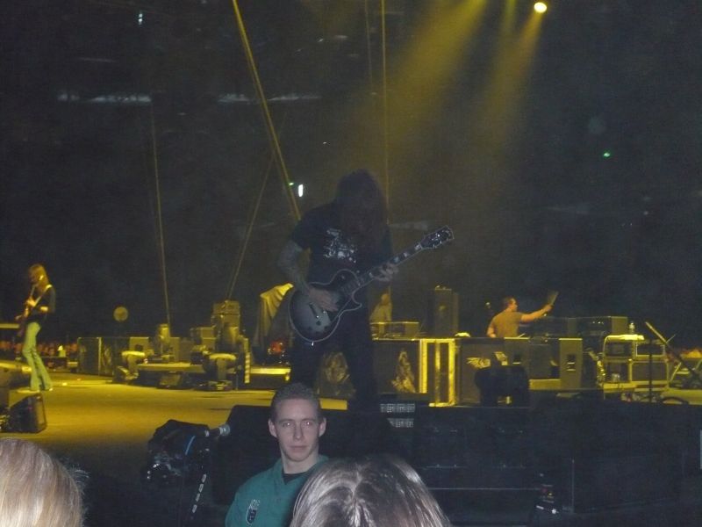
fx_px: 1034
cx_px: 351
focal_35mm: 51
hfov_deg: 37.5
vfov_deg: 28.6
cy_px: 264
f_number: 3.8
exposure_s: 1/30
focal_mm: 8.4
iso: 640
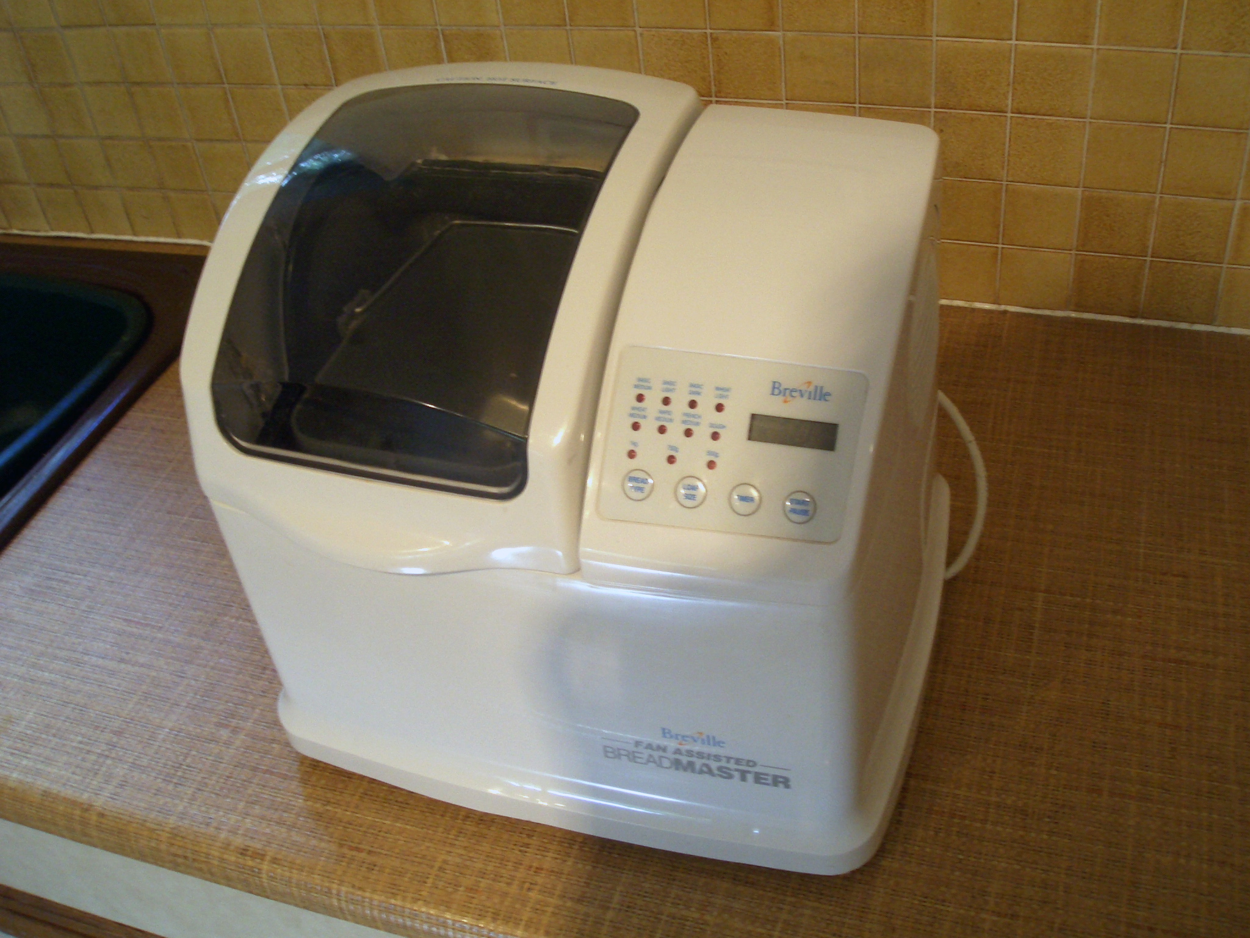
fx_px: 1300
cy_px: 469
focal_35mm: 36
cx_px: 625
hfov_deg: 51.4
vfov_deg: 39.7
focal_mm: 4.8
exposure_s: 1/8
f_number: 4
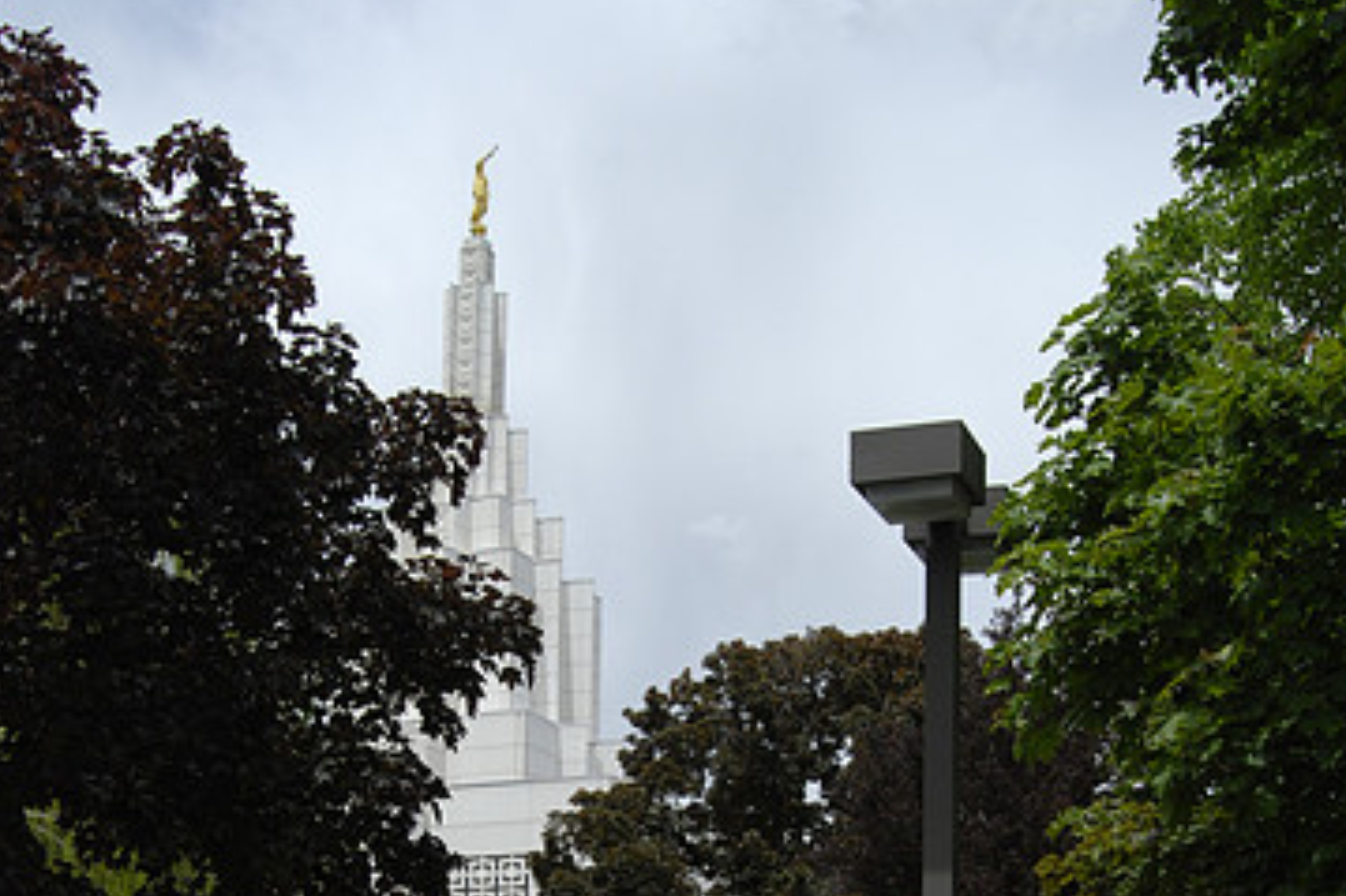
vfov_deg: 22.4
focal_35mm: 56
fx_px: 2086
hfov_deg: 35.8
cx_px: 630
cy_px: 1065
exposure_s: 1/800
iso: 400
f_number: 10
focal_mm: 23
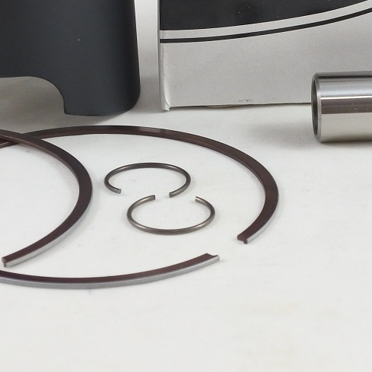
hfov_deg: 13.9
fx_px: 1520
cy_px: -38
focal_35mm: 125
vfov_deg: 13.7
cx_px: 132
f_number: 4
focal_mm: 14.3
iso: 500
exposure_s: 1/125
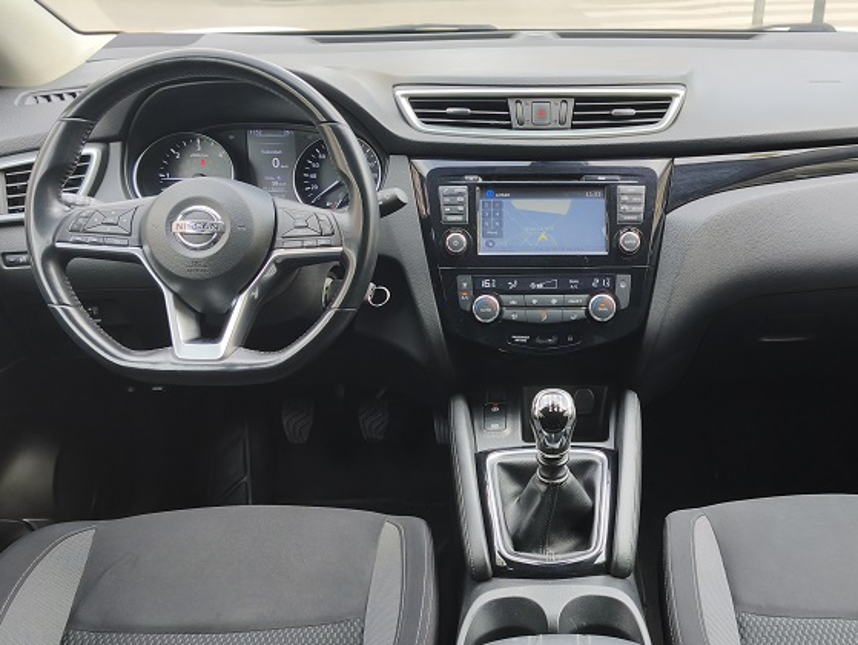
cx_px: 545
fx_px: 918
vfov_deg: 38.6
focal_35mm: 37
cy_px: 362
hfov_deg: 49.5
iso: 50
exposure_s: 1/275
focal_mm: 5.35
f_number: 1.7
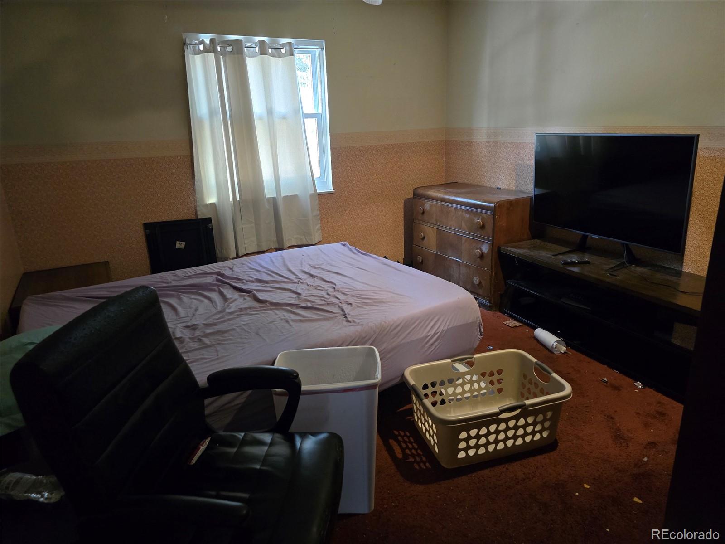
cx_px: 362
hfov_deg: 73.9
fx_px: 482
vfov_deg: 58.9
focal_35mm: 23
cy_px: 272
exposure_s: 1/60
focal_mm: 6.3
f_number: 1.7
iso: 1250
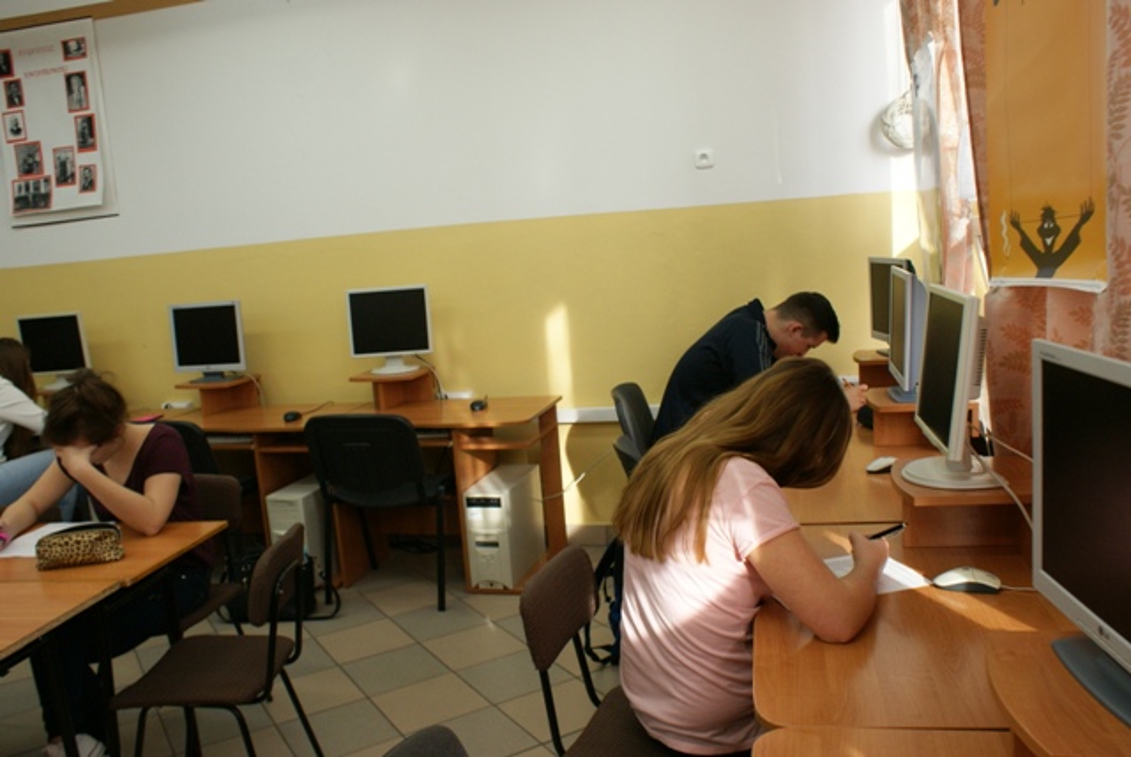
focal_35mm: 30
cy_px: 378
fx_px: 943
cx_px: 566
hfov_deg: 61.9
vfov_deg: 43.7
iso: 250
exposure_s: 1/80
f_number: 5.6
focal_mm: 20
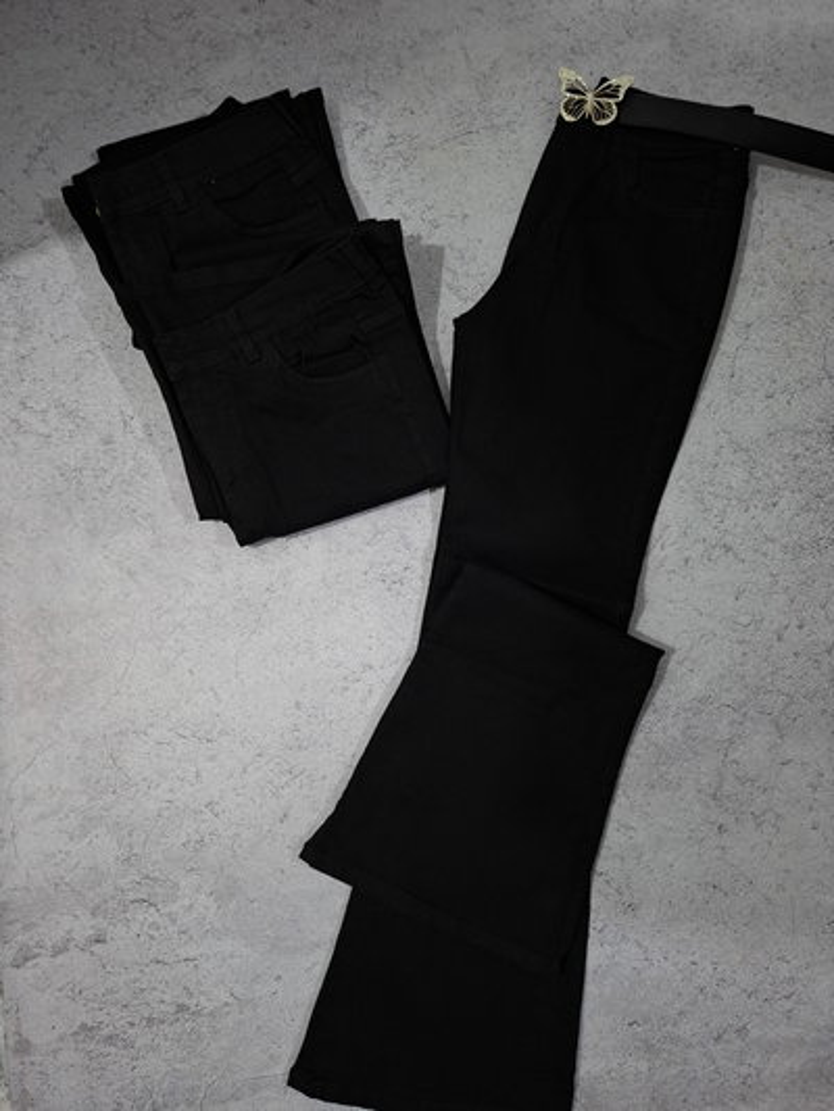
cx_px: 417
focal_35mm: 23
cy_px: 556
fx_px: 739
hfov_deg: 58.9
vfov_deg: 73.9
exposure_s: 1/50
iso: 250
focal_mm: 5.54
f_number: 1.8
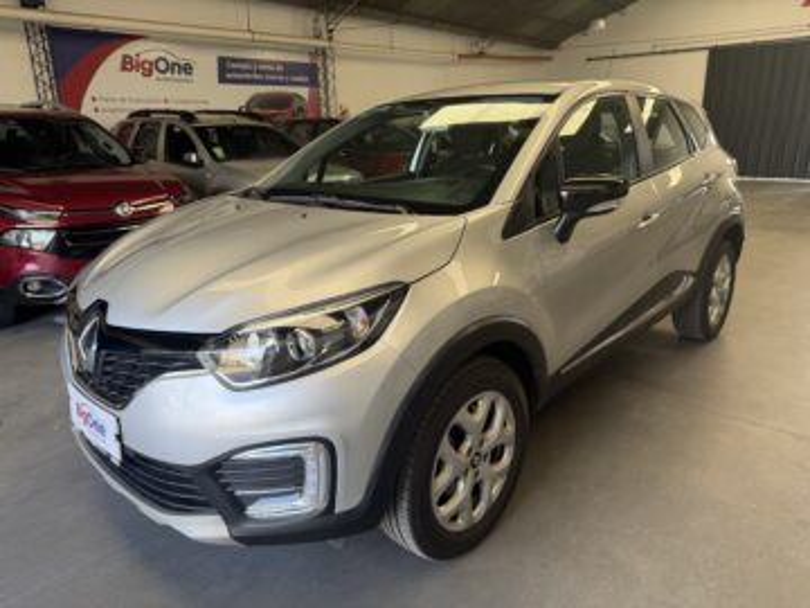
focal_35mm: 24
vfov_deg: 56.8
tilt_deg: -18.1
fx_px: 562
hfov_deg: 71.6
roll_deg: +0.9
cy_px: 304
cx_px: 405
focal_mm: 6.76
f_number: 1.78
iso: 125
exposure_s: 1/201
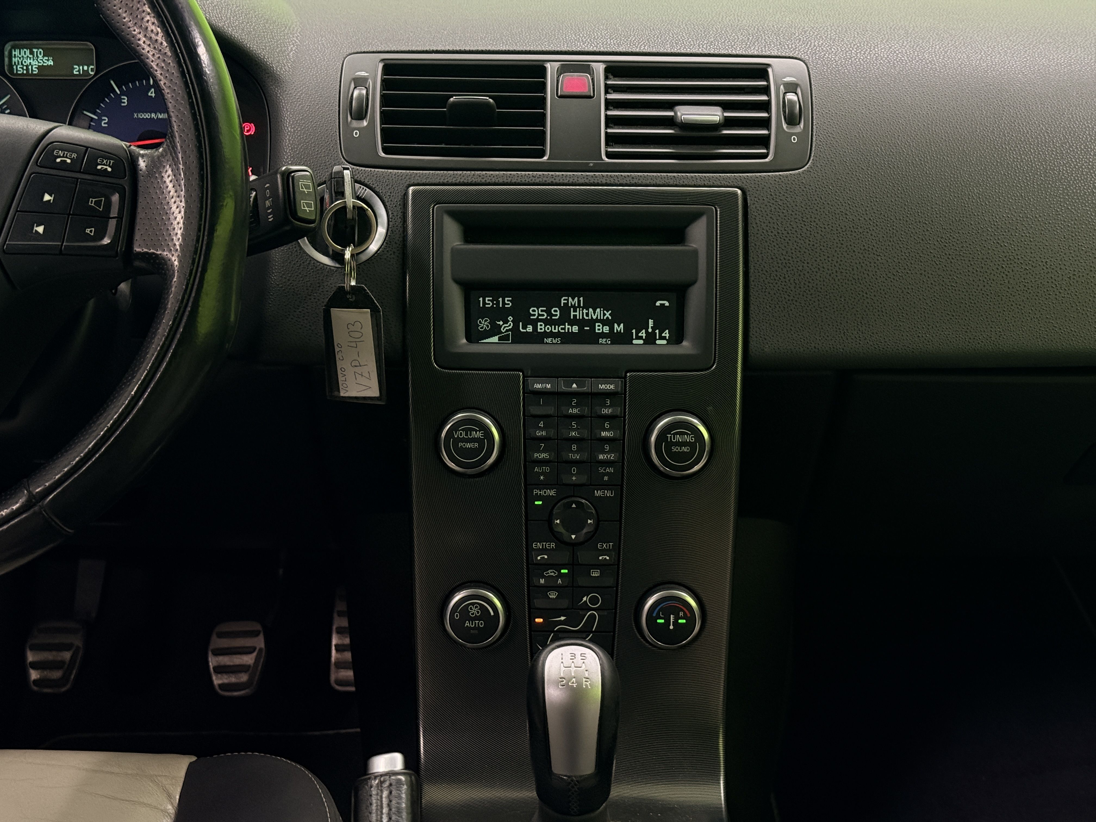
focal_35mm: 48
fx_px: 1520
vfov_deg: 30.3
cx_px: 548
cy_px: 411
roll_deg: -0.6
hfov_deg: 39.7
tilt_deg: -20.3
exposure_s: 1/50
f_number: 1.78
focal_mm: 6.76
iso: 250
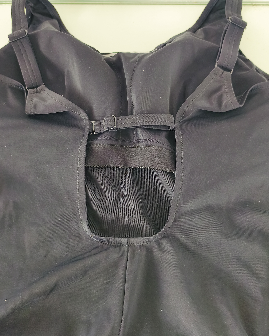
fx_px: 338
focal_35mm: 34
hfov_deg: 43.4
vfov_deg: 52.8
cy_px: 170
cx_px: 133
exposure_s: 1/40
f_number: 1.65
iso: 80
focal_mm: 6.14
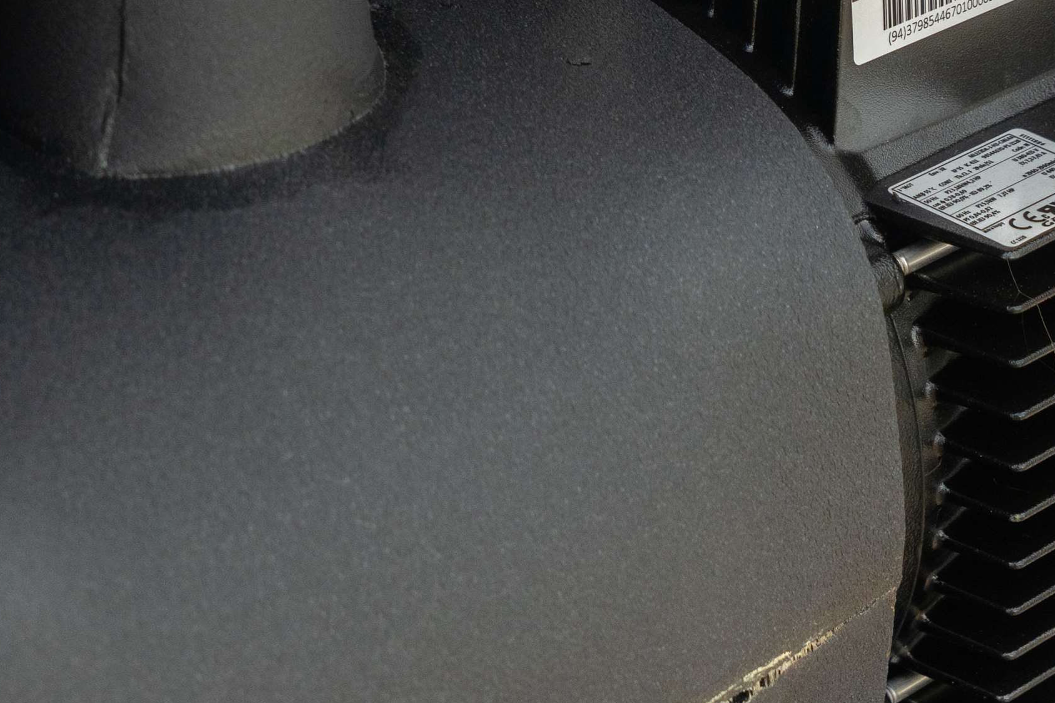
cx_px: 770
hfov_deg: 17.9
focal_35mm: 114
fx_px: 3341
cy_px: 191
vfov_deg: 12.0
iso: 800
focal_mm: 47
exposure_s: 1/200
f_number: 6.3
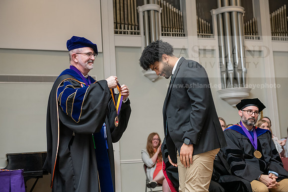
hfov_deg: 34.5
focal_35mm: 58
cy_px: 96
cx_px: 144
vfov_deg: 23.4
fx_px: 464
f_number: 4.5
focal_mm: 58
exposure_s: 1/200
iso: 1600
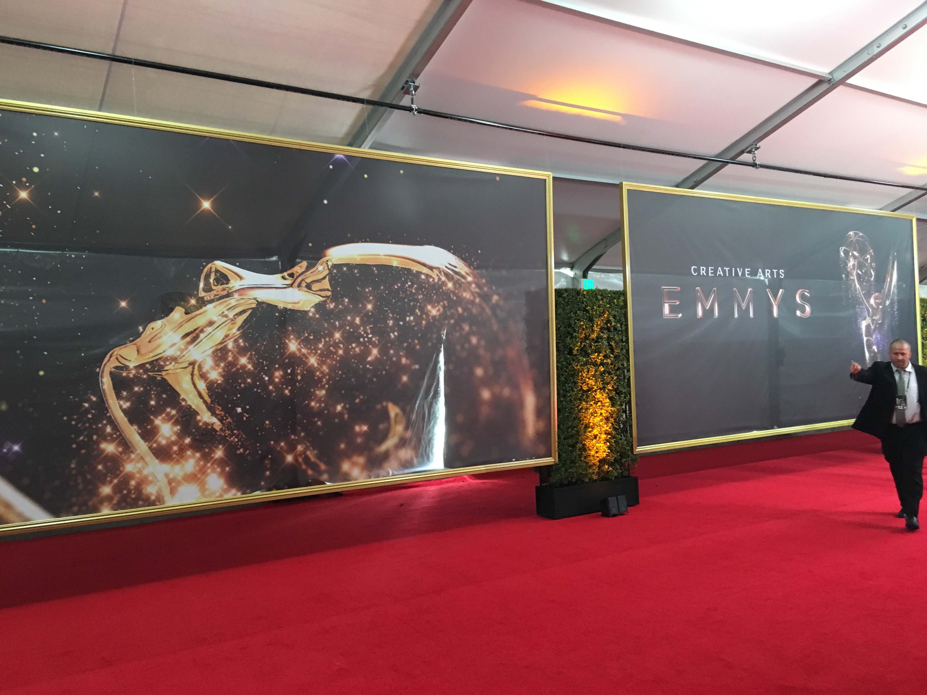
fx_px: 777
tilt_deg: +0.9
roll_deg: +1.2
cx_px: 464
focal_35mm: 29
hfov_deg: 61.7
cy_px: 348
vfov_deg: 48.2
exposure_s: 1/20
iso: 200
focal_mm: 4.15
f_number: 2.2
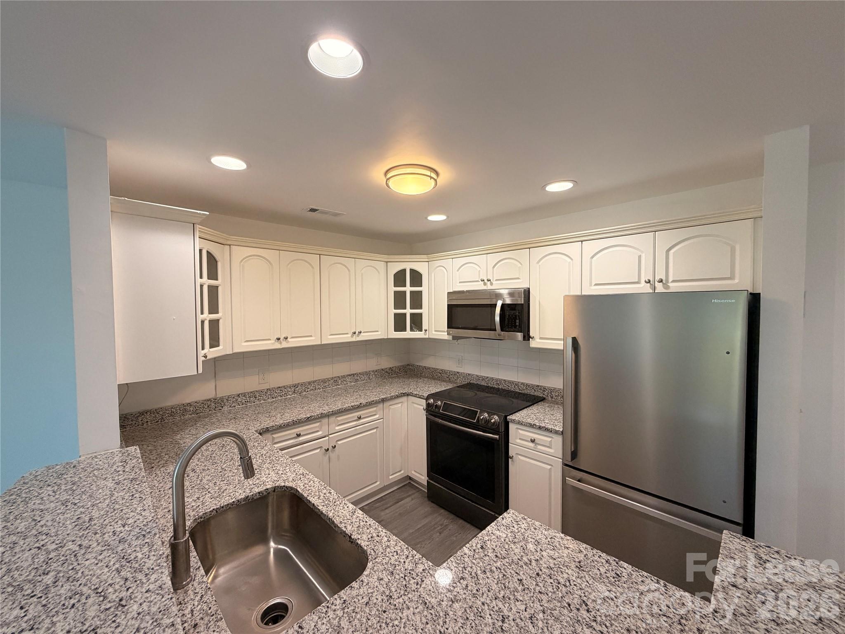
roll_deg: +0.0
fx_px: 342
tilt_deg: -2.7
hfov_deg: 102.1
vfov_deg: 85.7
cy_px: 317
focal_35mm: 14
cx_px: 422
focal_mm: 2.22
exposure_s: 1/121
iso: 200
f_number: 2.2
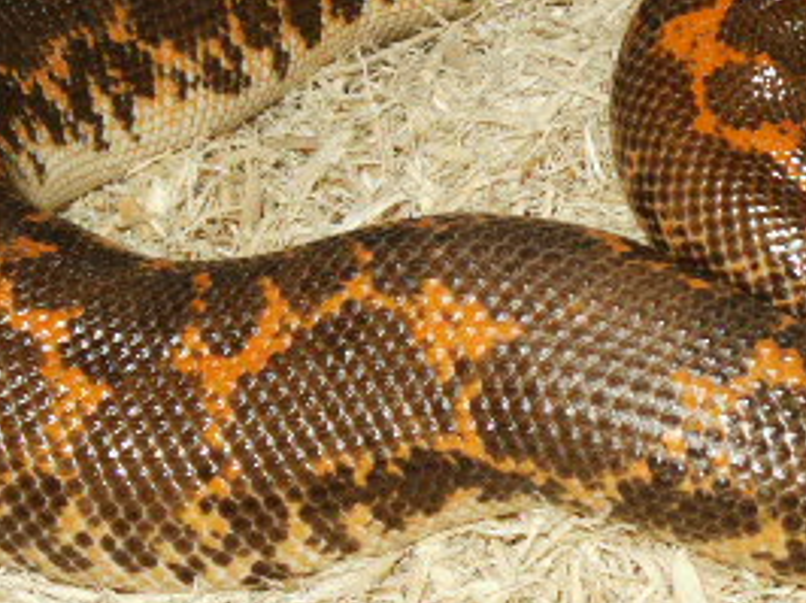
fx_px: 4373
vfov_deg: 7.9
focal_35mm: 188
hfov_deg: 10.5
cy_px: 276
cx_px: 770
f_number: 8
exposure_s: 1/60
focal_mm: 15.51
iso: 200
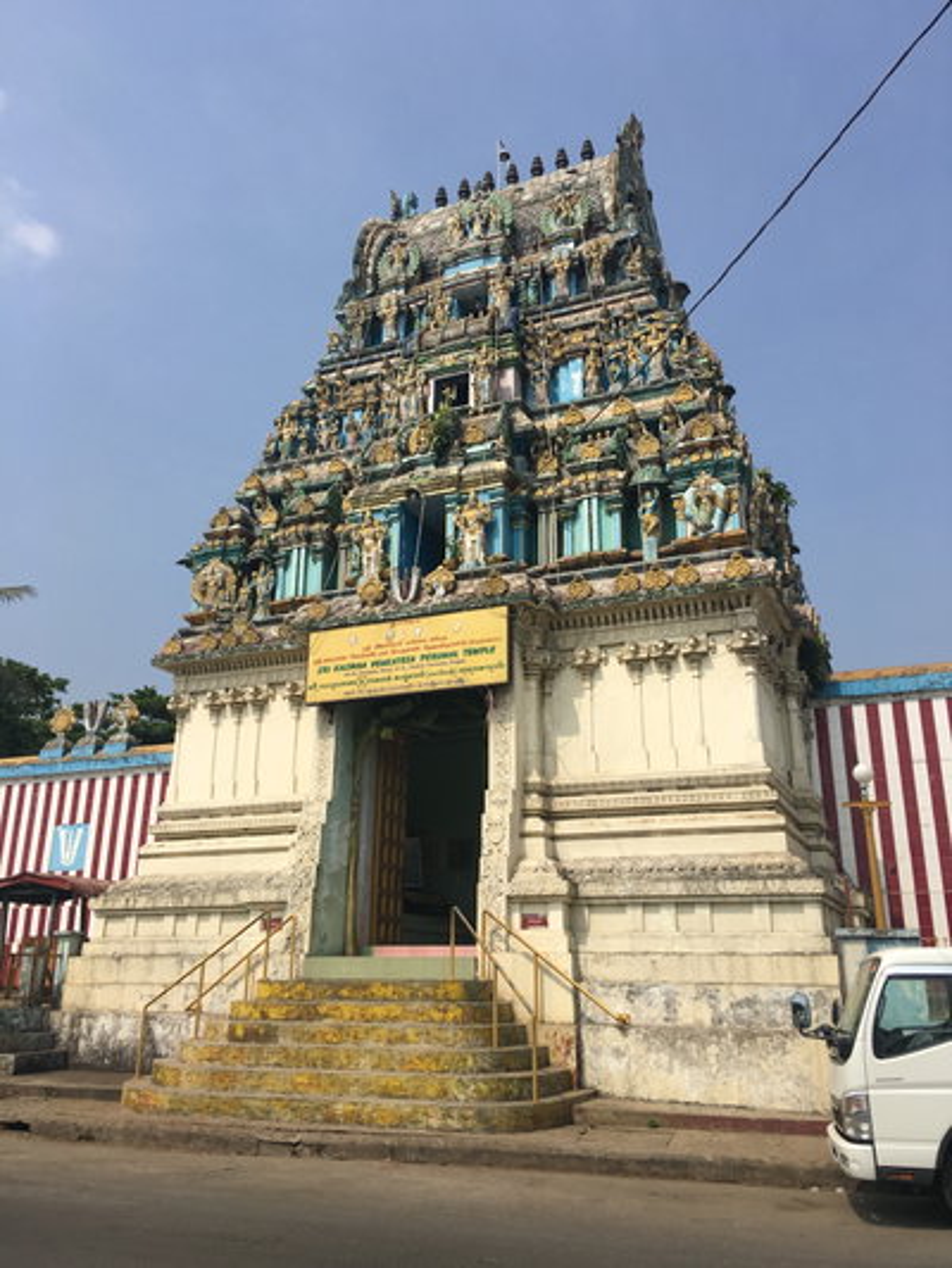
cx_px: 476
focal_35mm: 29
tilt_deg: +20.0
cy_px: 634
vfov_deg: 61.6
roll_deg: -0.7
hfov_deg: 48.2
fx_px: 1063
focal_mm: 4.15
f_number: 2.2
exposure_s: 1/2331
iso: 25
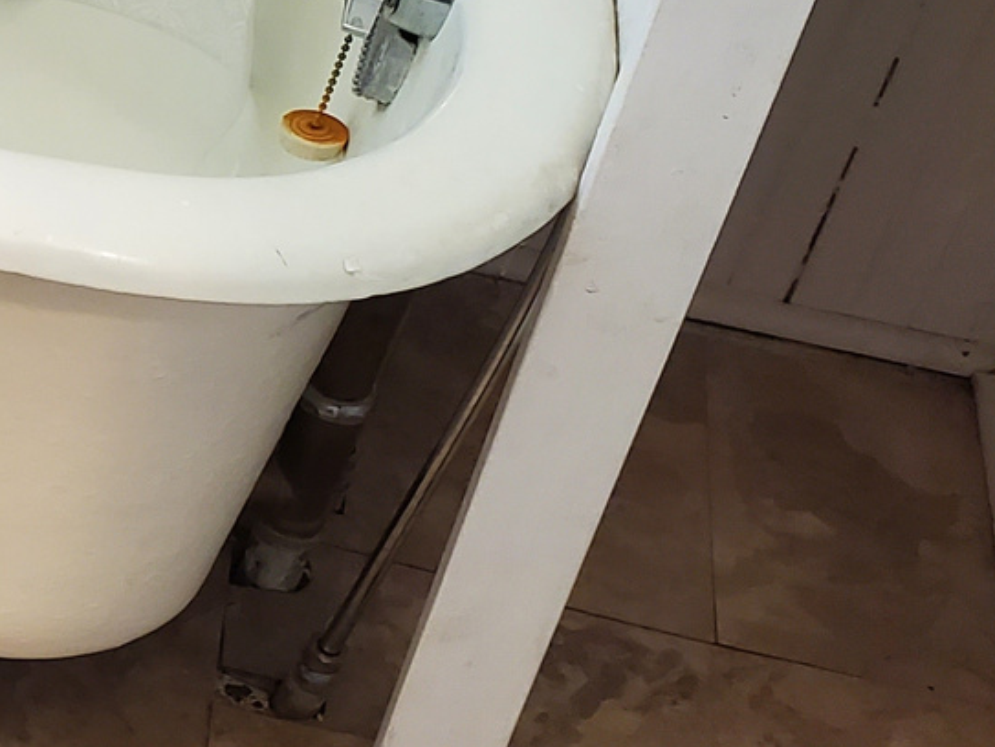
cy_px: 64
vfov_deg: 14.9
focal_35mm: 98
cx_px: -619
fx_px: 2819
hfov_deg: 17.4
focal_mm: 4.3
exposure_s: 1/40
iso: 320
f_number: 2.4
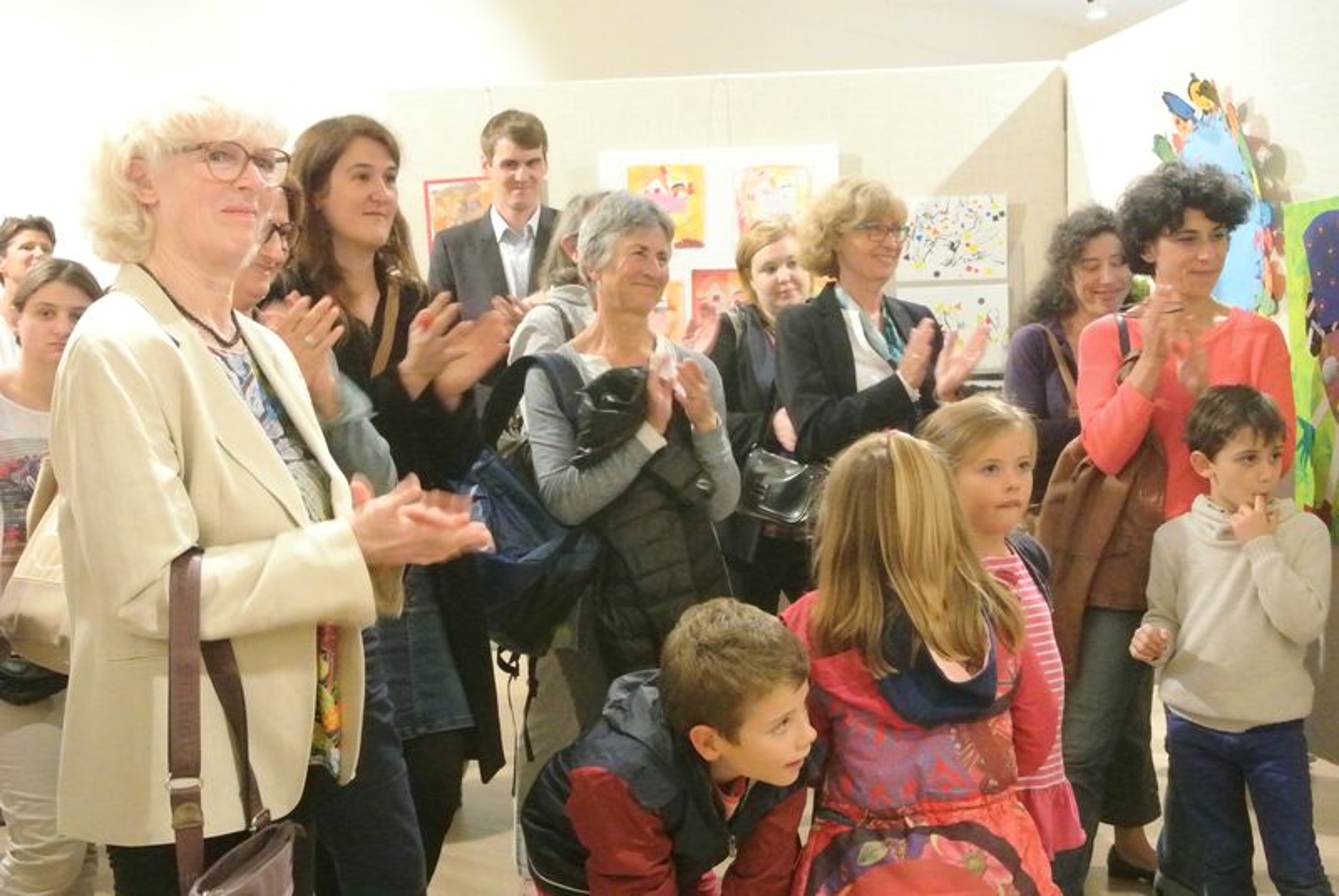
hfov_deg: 38.8
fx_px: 1899
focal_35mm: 51
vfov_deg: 26.5
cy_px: 448
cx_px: 670
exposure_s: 1/60
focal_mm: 18.9
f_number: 6.3
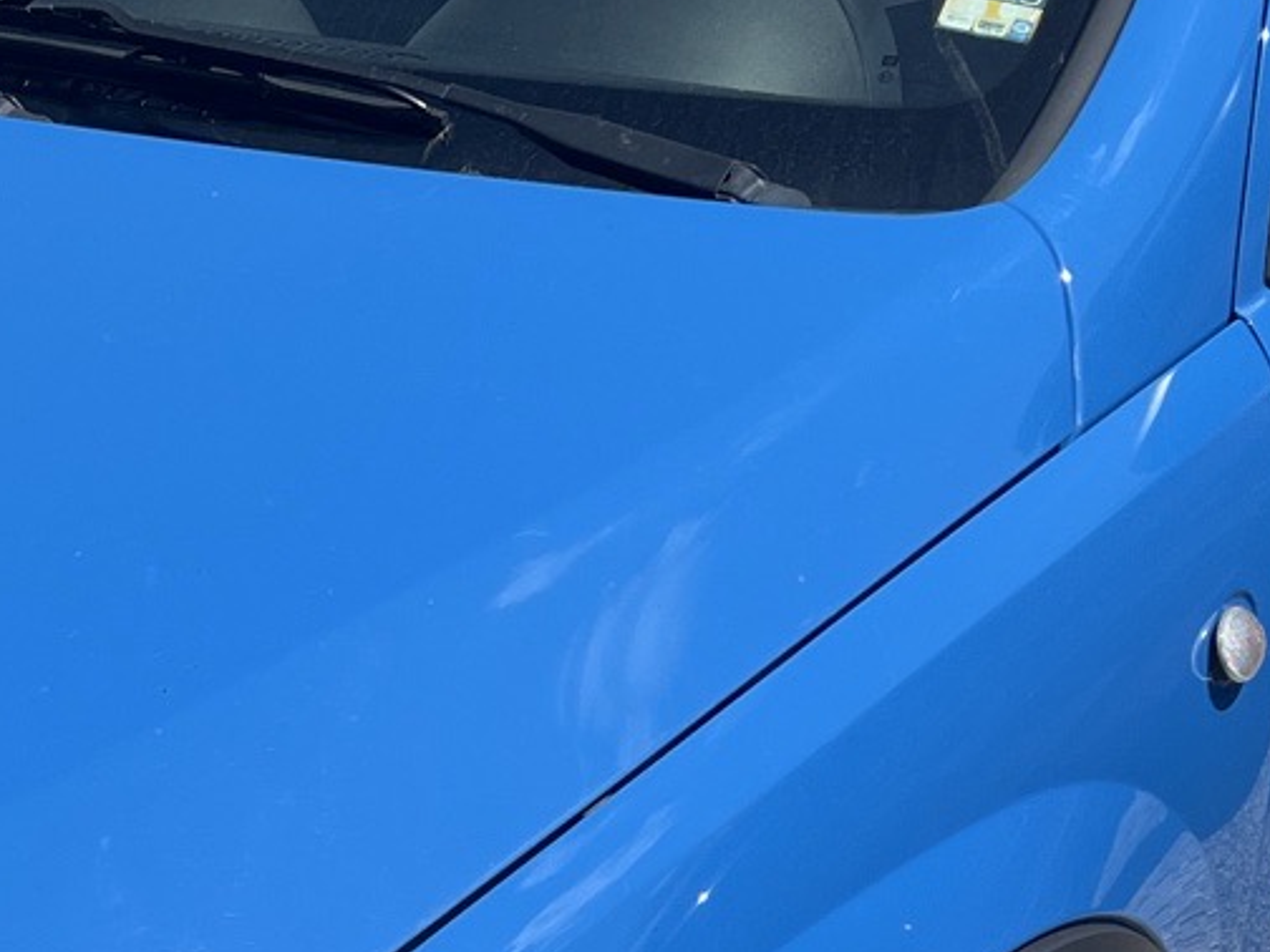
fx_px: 3632
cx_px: -28
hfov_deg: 19.2
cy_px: 1007
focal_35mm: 99
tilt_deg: -24.8
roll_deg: -0.1
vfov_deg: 14.6
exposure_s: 1/4149
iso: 50
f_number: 1.6
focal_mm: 5.1
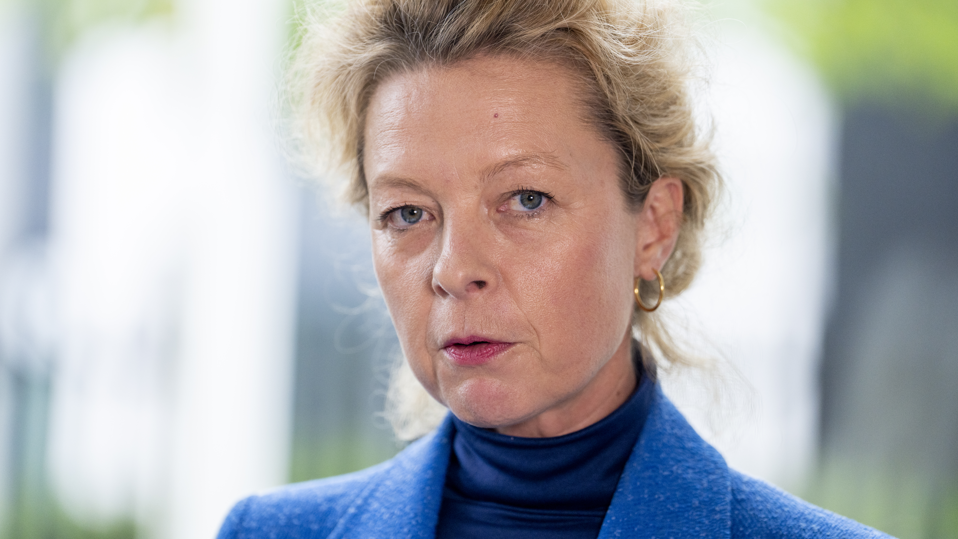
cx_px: 478
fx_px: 4801
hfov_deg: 11.4
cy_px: 227
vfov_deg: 6.4
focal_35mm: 189
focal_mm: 180
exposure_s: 1/800
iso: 1000
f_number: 2.8
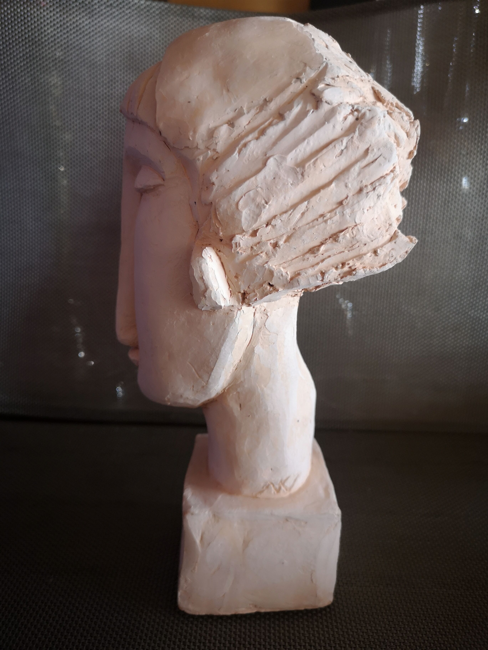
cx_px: 244
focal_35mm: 27
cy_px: 325
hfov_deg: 51.4
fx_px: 508
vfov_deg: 65.3
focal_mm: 5.58
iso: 320
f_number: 1.8
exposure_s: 1/33.3
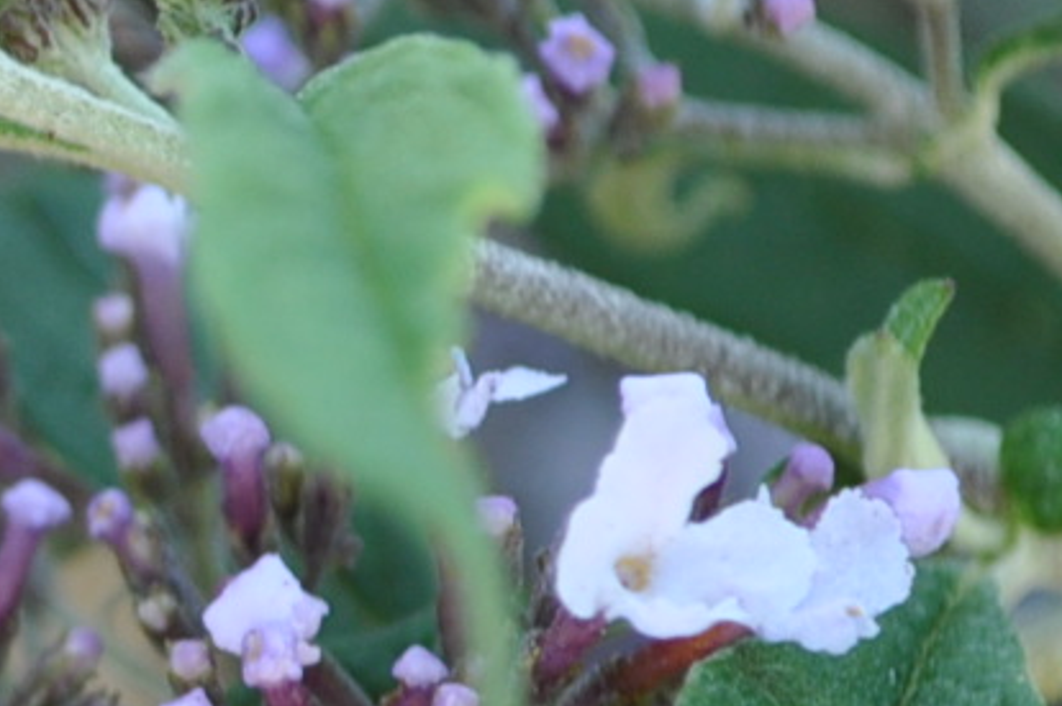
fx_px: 10519
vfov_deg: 3.8
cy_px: 1263
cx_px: -1031
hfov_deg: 5.7
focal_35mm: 357
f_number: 5.6
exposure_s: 1/125
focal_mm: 46
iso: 320
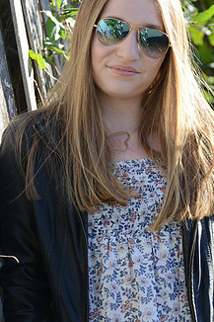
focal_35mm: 276
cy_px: 181
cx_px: 140
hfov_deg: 5.0
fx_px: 2463
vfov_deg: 7.5
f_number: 7.1
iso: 500
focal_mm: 155
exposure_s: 1/400
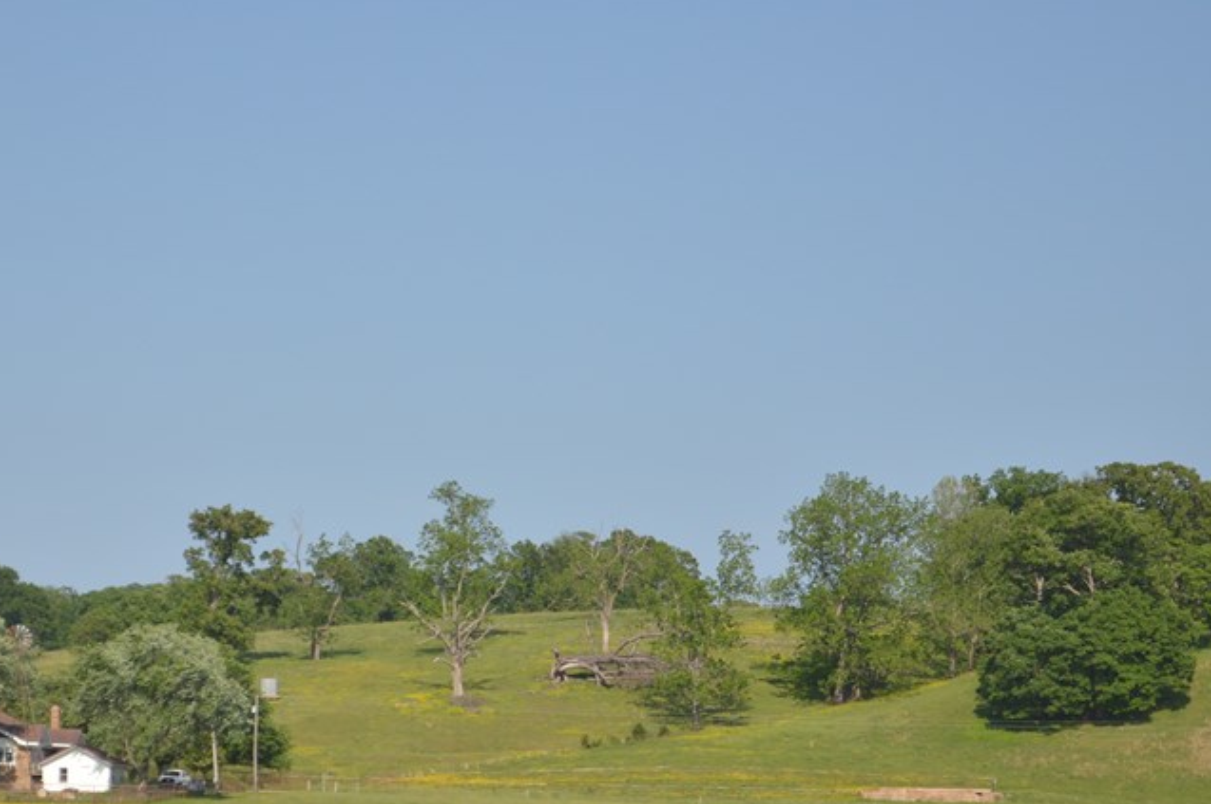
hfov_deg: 14.6
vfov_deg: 9.7
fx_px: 4732
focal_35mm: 141
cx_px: 455
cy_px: 521
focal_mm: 55
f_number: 5.6
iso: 200
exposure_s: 1/1000
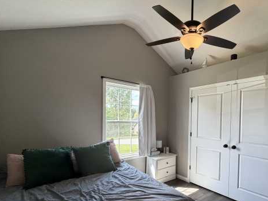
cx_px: 179
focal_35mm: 20
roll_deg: -0.8
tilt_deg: -1.4
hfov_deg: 79.1
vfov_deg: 65.2
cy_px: 122
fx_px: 155
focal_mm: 2.22
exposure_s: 1/120
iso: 160
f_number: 2.2
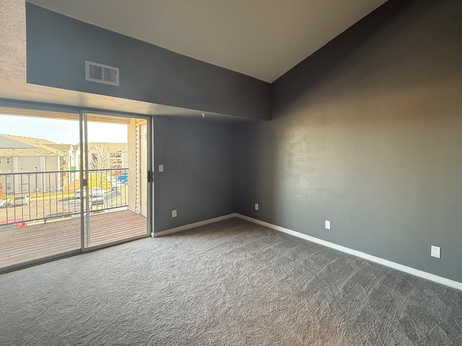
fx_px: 227
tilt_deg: -1.5
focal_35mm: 17
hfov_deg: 90.6
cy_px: 159
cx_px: 258
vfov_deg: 74.6
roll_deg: -1.3
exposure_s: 1/120
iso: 500
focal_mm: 2.22
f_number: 2.2
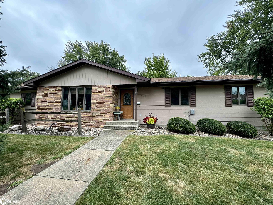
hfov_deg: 102.1
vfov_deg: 85.7
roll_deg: +0.4
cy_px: 102
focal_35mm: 14
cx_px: 136
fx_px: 110
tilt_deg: +3.6
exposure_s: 1/403
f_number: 2.2
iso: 40
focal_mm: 2.22
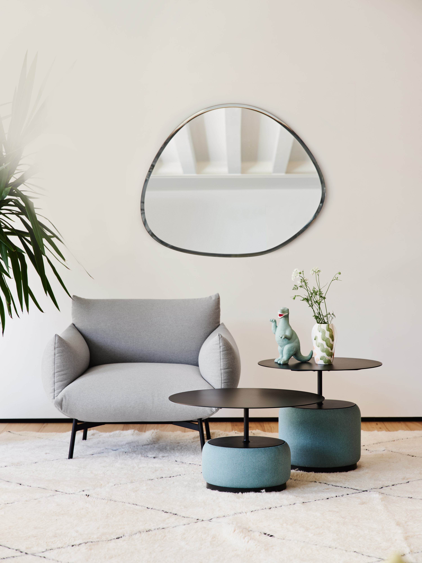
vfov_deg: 22.5
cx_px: 211
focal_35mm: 87
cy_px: 282
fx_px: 1414
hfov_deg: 17.0
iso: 100
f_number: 6.4
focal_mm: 110
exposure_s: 1/20
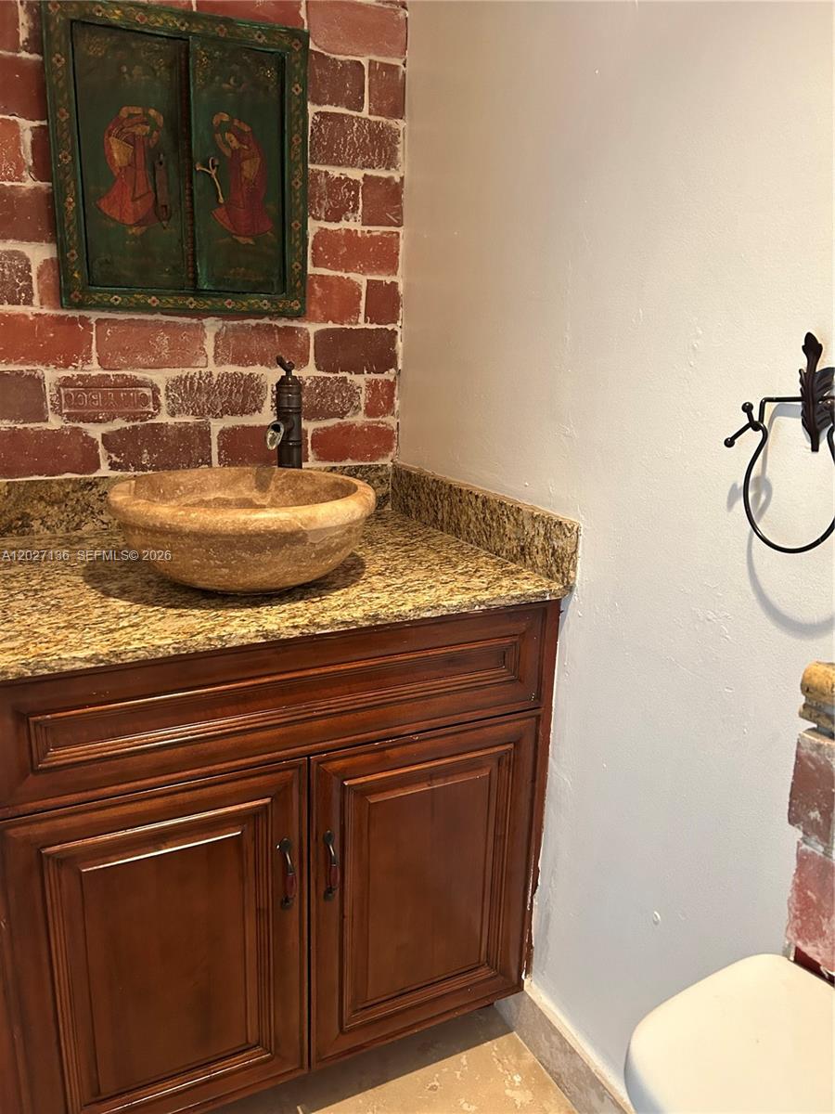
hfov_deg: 53.1
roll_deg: -1.4
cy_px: 557
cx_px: 418
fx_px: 836
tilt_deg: -14.9
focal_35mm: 26
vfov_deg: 67.3
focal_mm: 5.7
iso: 400
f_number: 1.5
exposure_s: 1/60
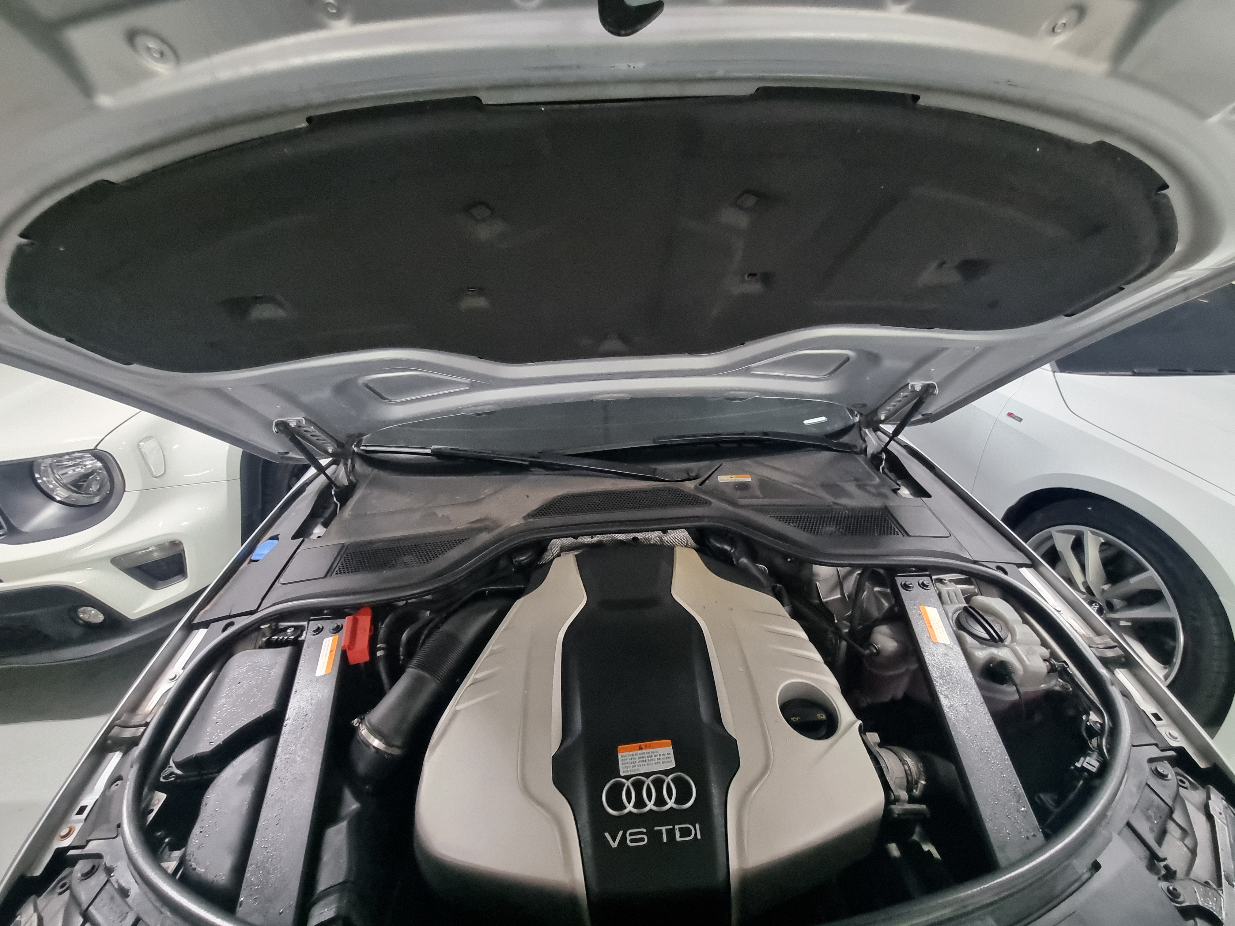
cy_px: 463
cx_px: 618
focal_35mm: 13
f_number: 2.2
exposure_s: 1/30
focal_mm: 2.2
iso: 640
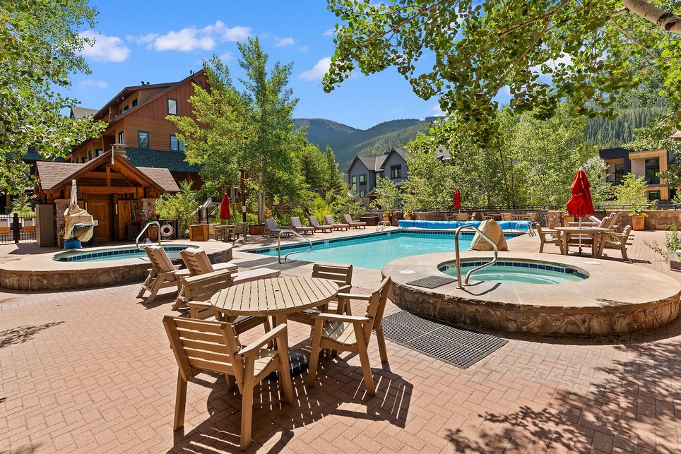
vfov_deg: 70.4
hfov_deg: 93.2
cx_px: 350
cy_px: 214
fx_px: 322
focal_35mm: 17
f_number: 8
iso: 160
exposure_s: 1/400
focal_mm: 16
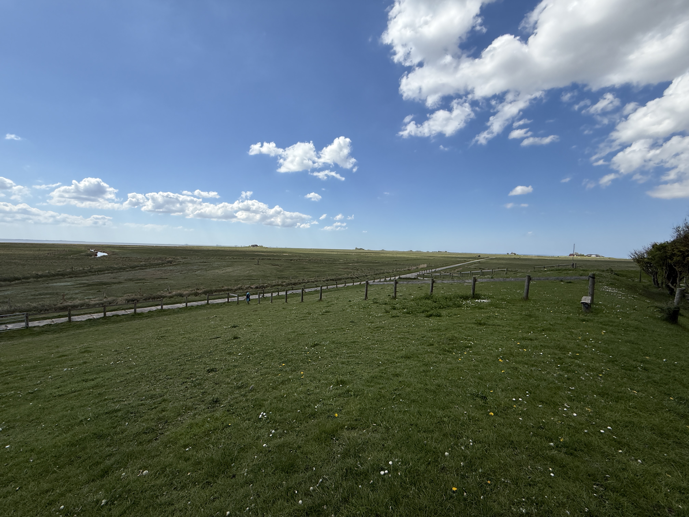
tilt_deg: -1.9
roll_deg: -1.9
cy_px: 258
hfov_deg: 102.1
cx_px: 344
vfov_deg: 85.7
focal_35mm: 14
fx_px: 279
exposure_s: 1/3125
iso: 50
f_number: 2.2
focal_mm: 2.22
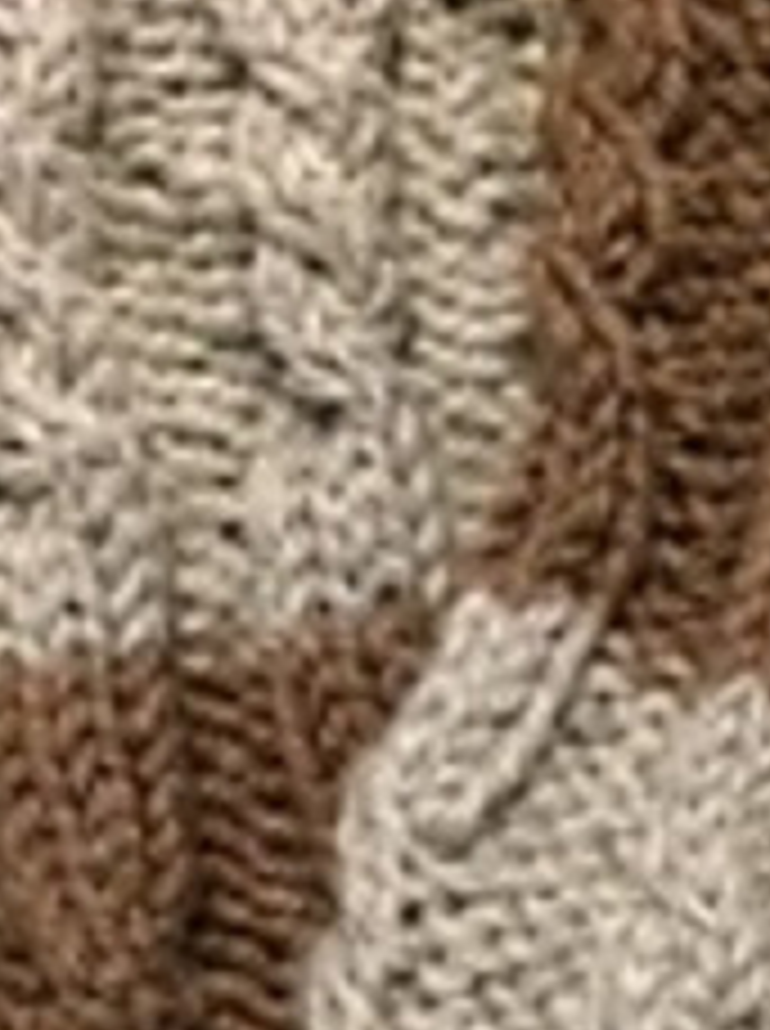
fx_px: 2498
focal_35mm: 84
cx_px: 554
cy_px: 729
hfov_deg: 17.4
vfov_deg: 23.2
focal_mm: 4.12
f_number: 2.2
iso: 400
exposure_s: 1/15
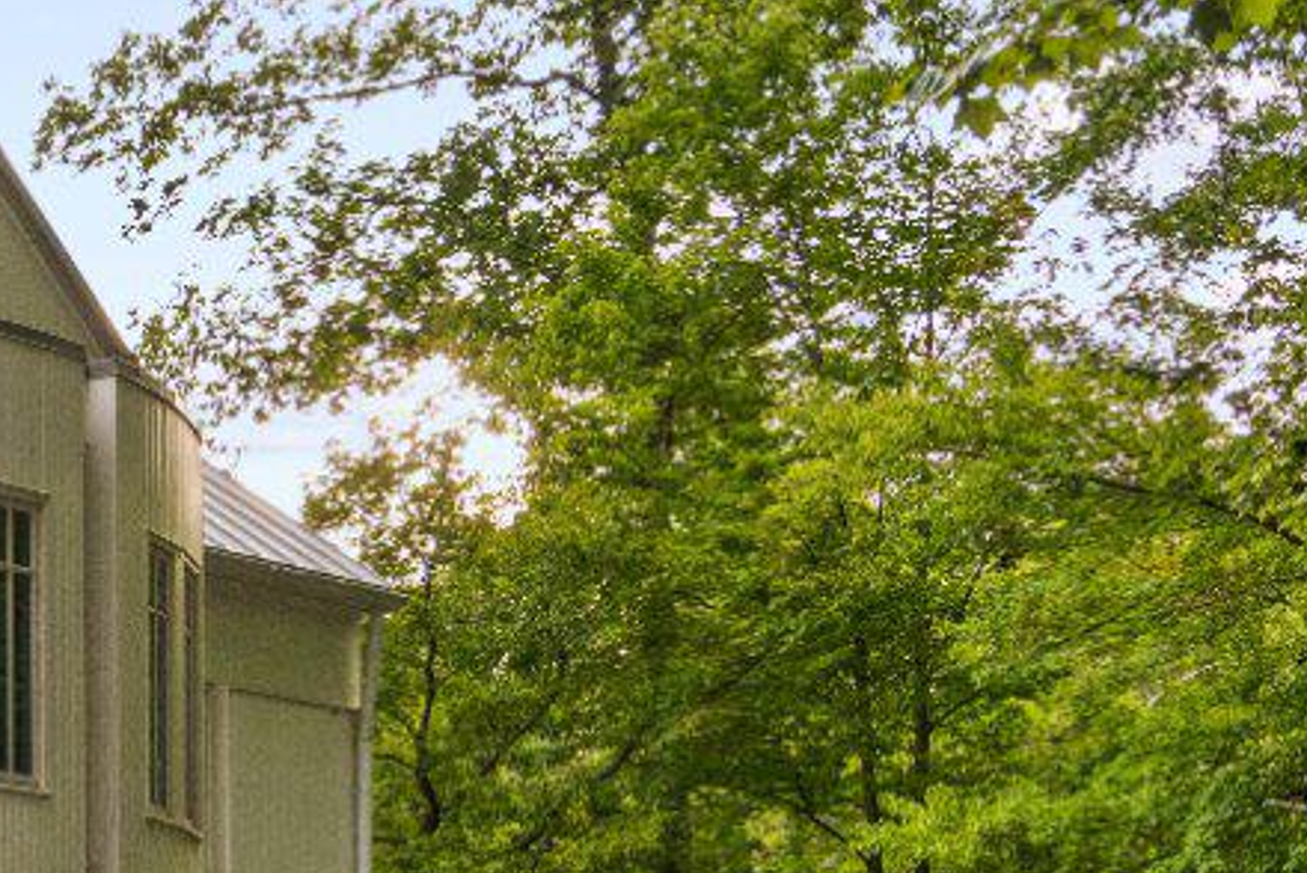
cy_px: 1157
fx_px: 3379
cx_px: -1369
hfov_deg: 16.3
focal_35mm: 93
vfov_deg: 14.1
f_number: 4
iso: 800
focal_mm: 20
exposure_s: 1/200
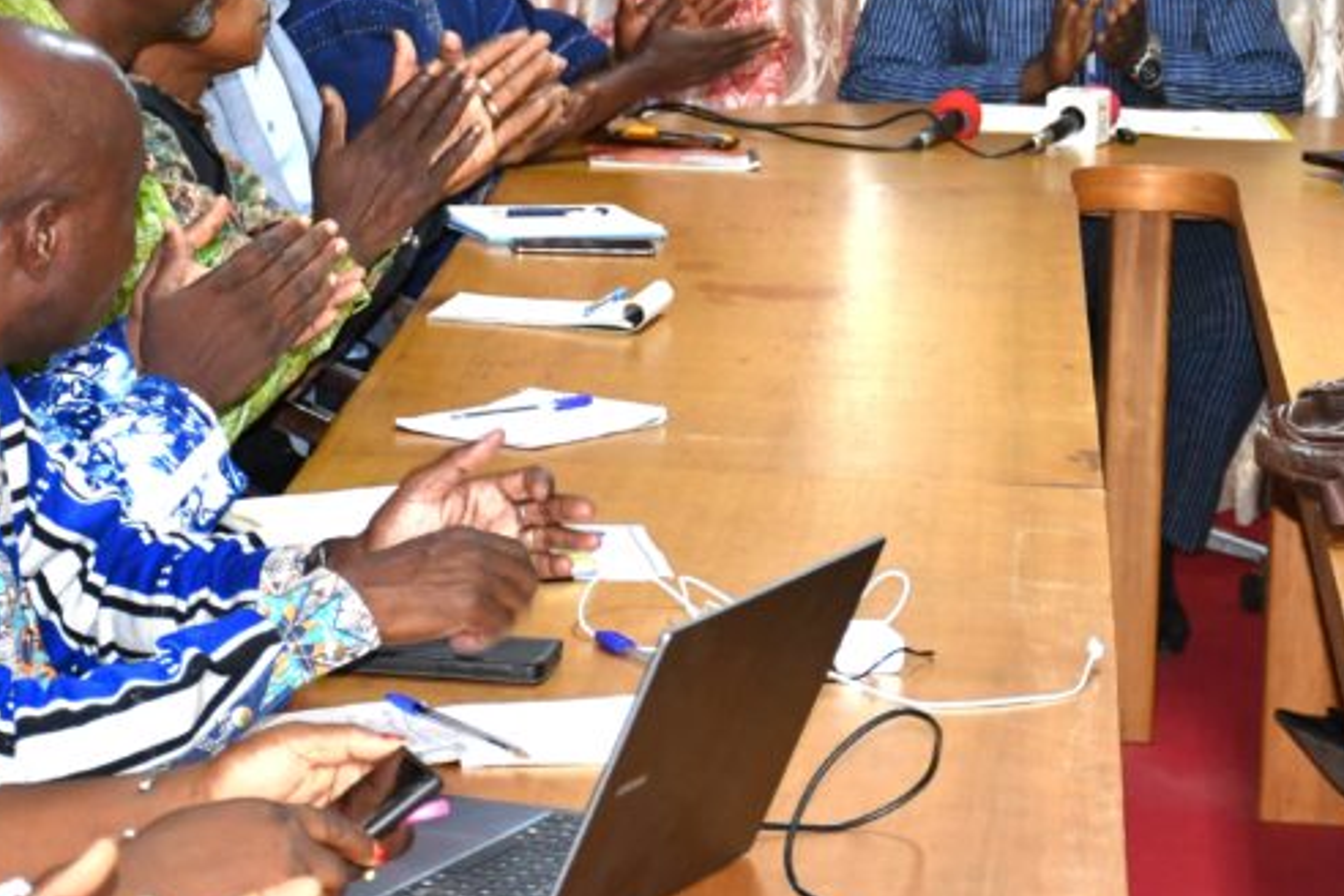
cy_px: 67
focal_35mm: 156
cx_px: 1052
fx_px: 5824
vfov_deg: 8.8
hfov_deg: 13.1
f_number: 4.8
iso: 1400
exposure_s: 1/60.2
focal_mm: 50
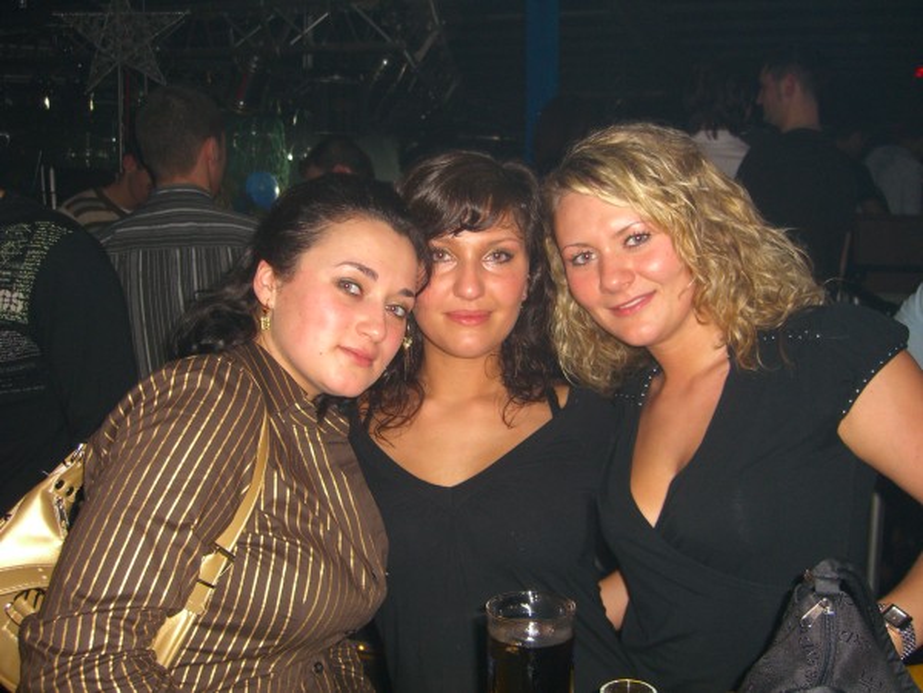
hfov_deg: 49.0
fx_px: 1013
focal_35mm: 38
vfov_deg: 37.7
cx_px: 462
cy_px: 346
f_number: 2.8
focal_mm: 7.9
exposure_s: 1/60
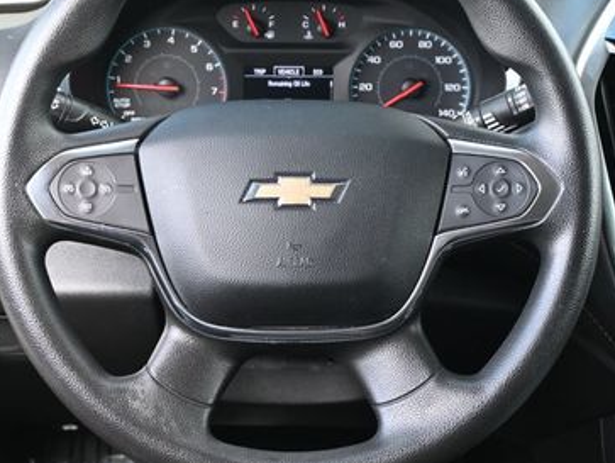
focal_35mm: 67
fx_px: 1196
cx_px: 295
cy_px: 198
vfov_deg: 21.9
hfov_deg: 28.8
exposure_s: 1/125
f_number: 4.5
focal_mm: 26.5
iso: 800
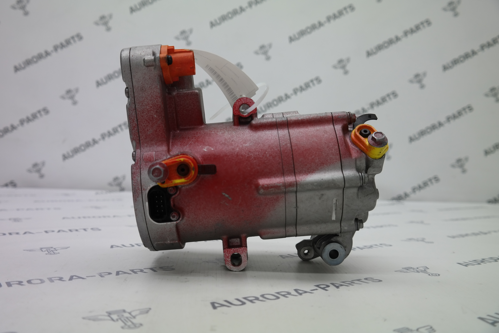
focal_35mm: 36
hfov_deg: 53.1
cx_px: 250
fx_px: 499
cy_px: 166
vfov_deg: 36.9
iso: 200
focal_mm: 24
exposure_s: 1/80
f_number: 4
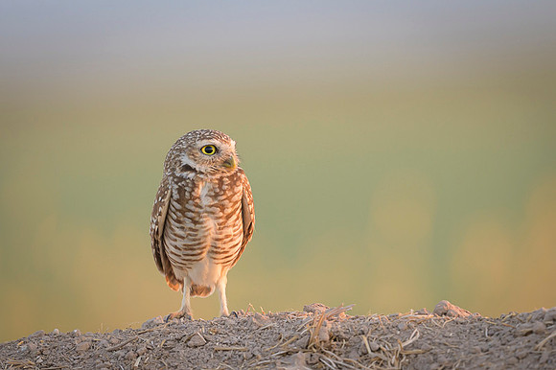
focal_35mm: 1123
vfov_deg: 1.2
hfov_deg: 1.8
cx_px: 309
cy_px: 123
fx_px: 17338
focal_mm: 560
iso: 640
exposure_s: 1/250
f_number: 4
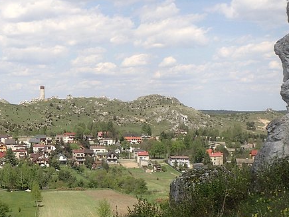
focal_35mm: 62
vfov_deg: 23.6
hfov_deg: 30.9
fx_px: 518
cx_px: 88
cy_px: 138
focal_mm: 5.5
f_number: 9
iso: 100
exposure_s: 1/160
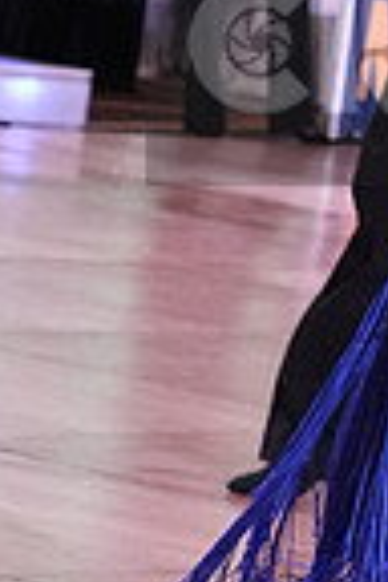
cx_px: 705
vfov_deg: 6.5
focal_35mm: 314
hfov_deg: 4.3
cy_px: 53
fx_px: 5076
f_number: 5.6
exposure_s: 1/400
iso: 3200
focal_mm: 52
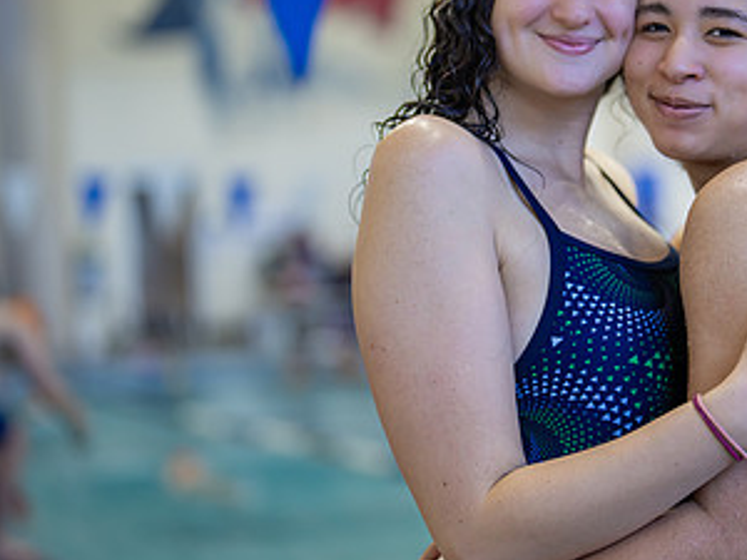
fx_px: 2244
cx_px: 614
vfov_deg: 14.2
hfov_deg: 18.7
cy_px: 195
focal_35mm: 104
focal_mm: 50
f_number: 1.2
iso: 500
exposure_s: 1/500
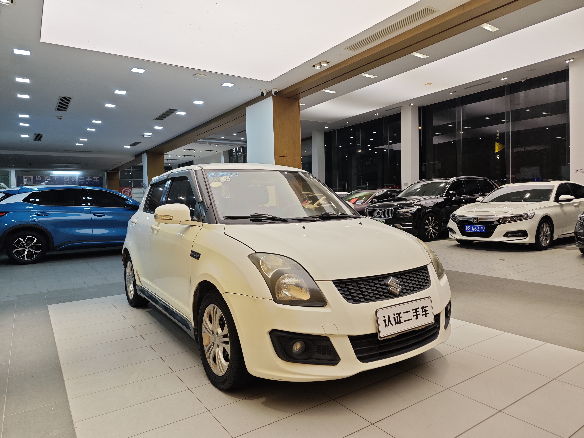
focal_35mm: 23
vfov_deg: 58.9
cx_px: 292
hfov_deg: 73.9
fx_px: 388
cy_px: 219
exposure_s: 1/100
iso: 64
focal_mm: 8.7
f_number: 1.9
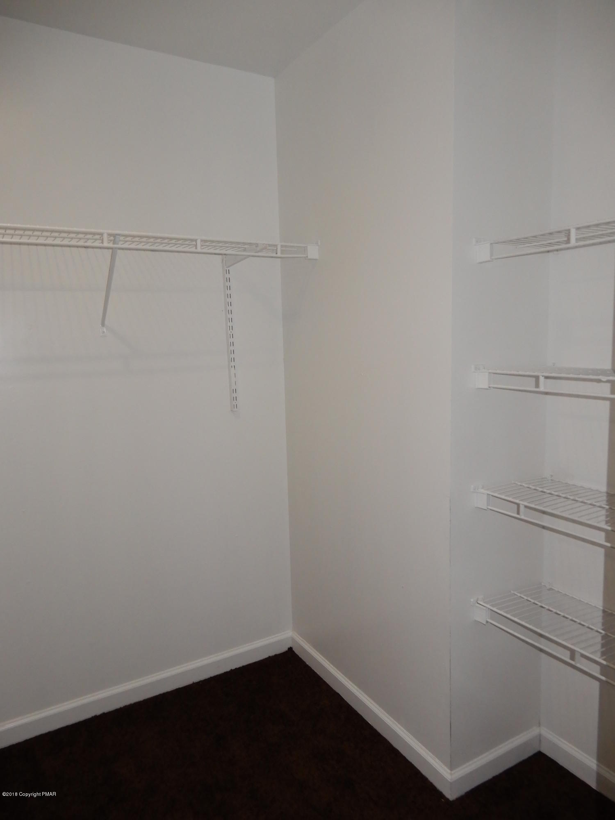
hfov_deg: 56.8
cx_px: 308
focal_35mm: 24
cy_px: 410
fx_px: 569
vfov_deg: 71.6
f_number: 3.4
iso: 200
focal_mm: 4.3
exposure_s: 1/30
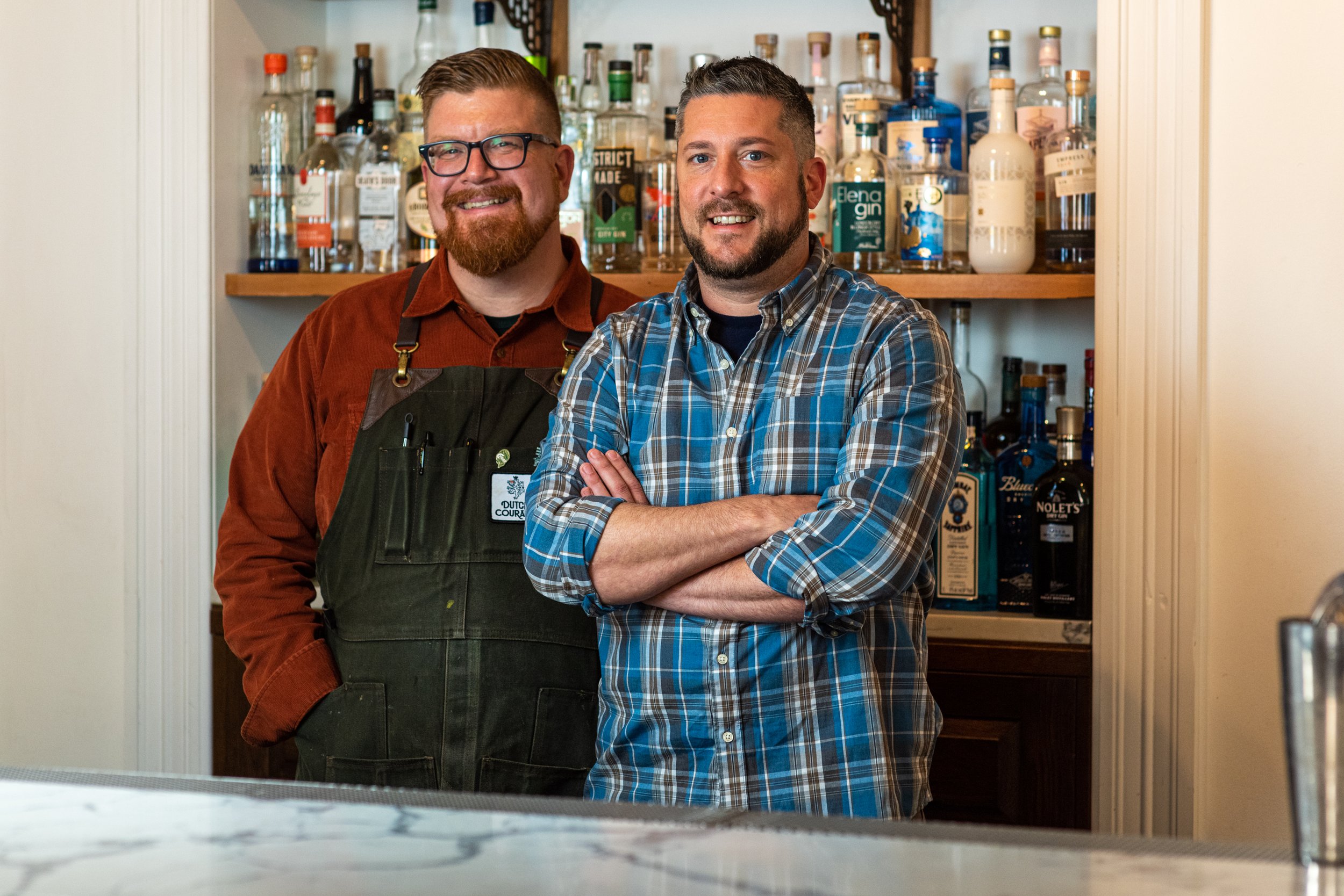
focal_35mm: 91
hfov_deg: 22.3
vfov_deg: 15.0
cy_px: 431
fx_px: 3414
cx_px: 683
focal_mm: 85
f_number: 4
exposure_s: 1/125
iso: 1000
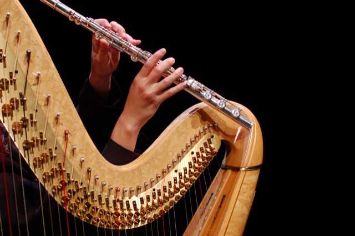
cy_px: 118
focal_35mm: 52
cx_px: 178
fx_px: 517
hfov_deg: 37.9
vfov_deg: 25.7
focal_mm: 35
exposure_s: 1/40
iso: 400
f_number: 4
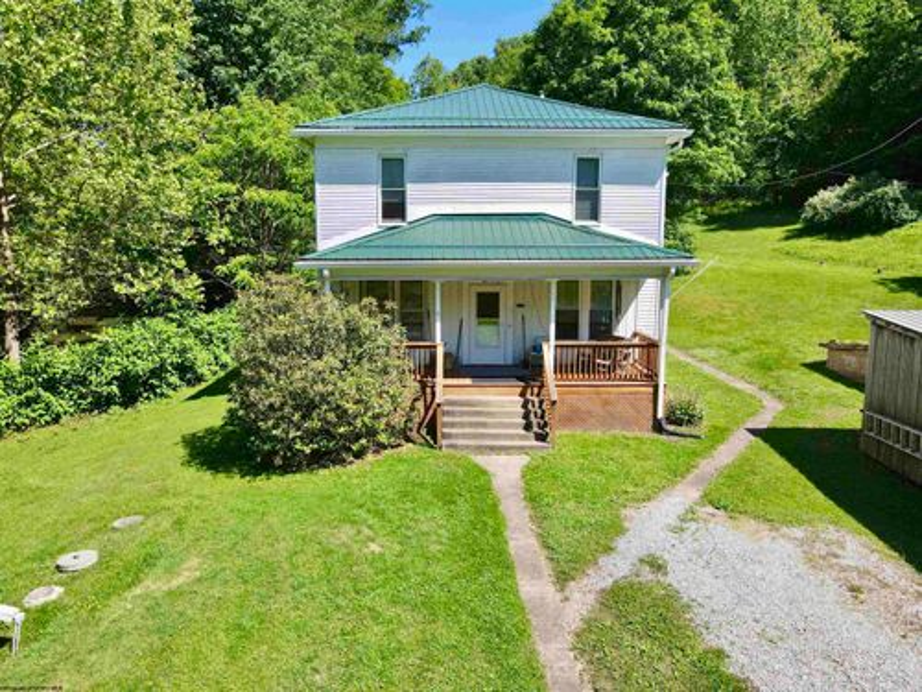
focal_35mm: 24
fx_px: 639
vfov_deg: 56.8
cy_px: 346
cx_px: 461
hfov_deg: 71.6
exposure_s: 1/400
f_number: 2.8
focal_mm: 4.5
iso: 100
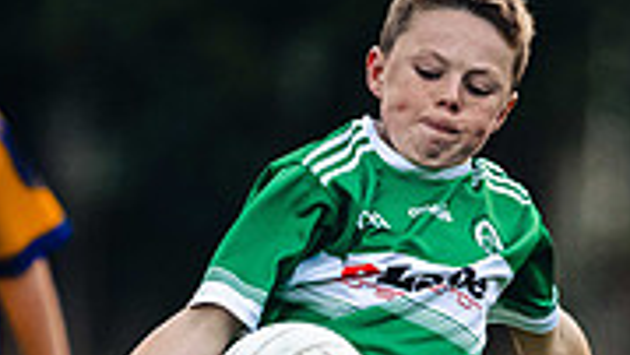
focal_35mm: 1540
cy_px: 502
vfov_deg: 0.8
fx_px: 25745
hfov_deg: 1.4
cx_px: 303
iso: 3200
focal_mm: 400
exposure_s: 1/640
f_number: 2.8
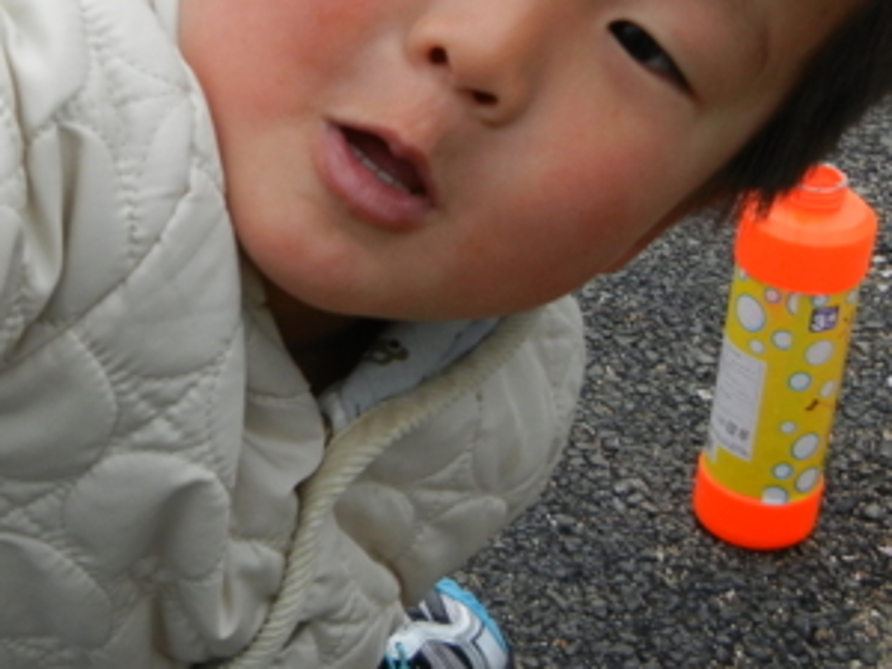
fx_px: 2061
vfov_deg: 18.4
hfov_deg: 23.4
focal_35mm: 80
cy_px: 235
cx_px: 3
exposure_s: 1/680
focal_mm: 5.4
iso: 160
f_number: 3.5
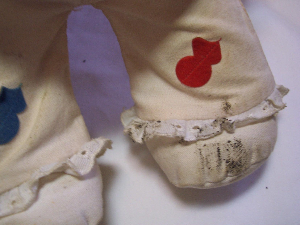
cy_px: 112
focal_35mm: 37
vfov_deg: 38.7
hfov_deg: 50.1
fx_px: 321
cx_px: 150
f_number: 2.8
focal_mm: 5.6
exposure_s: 1/30
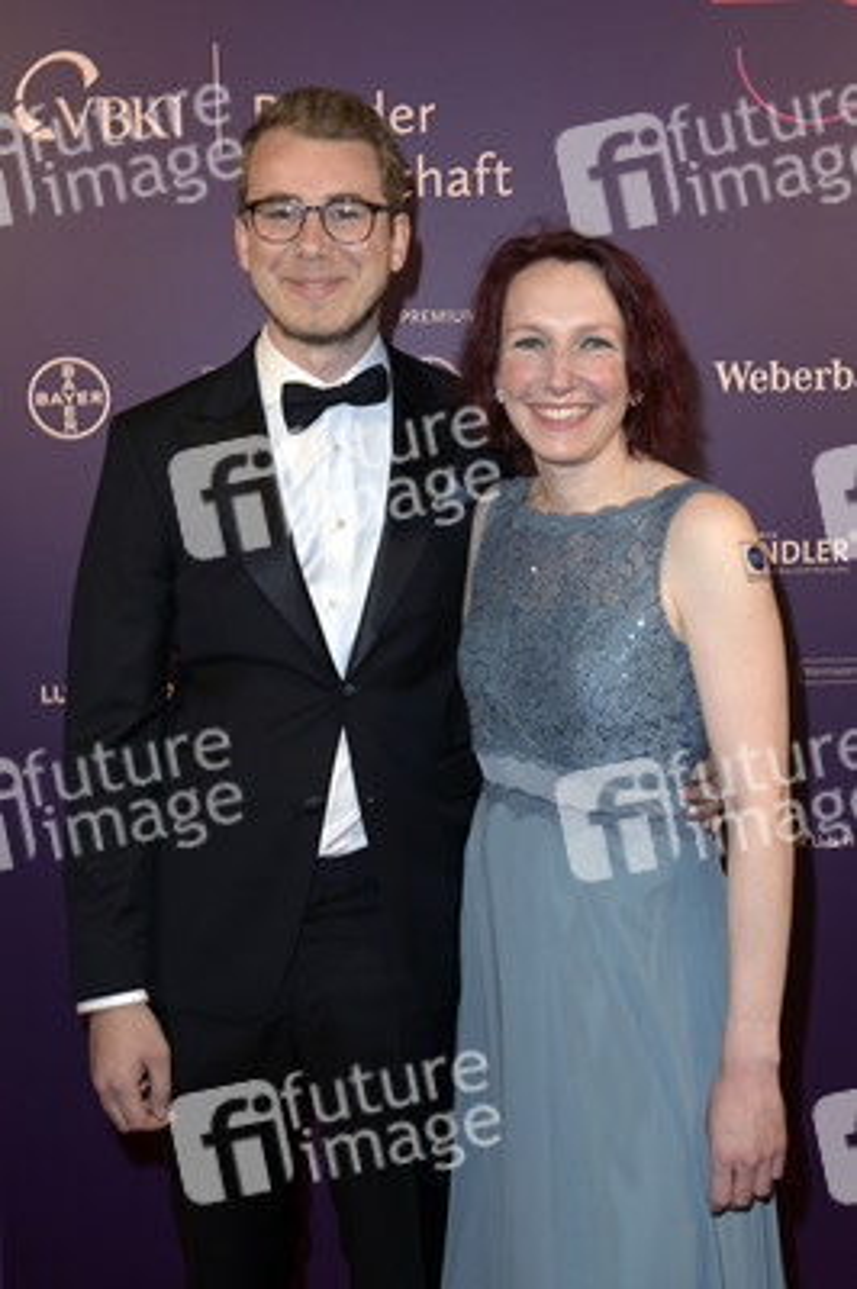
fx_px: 1431
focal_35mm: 40
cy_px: 644
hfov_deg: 33.3
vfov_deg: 48.5
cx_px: 428
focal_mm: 40
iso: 500
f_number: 5.6
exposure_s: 1/200
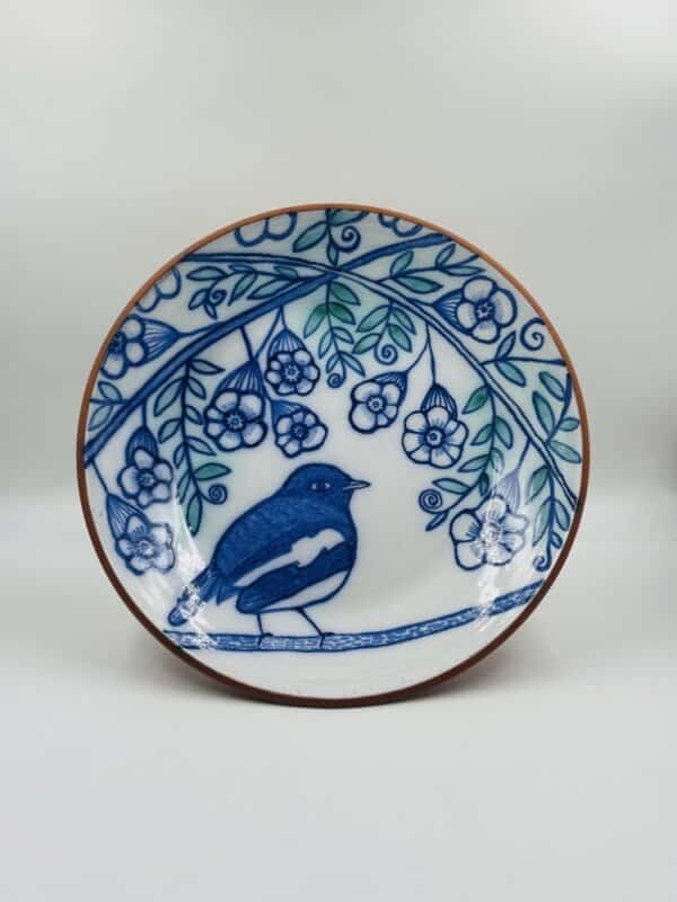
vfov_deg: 39.7
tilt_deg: -20.3
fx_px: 1252
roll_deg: -1.4
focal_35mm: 48
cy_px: 451
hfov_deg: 30.3
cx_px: 338
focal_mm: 6.86
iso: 64
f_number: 1.78
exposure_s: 1/668
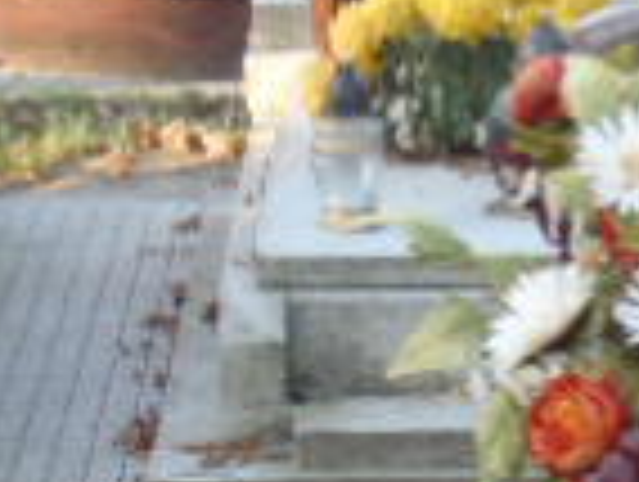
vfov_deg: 7.7
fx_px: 3495
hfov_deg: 10.1
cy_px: 838
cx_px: 963
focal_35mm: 189
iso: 64
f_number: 4.3
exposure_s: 1/40
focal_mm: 7.57
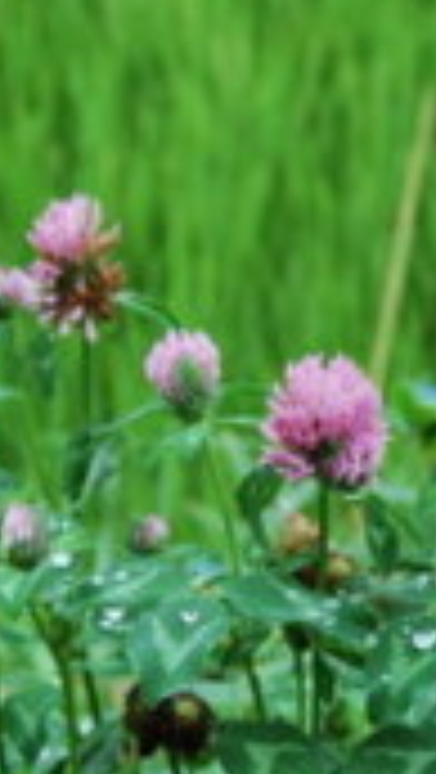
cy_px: 466
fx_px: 2613
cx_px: 449
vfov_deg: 16.8
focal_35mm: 127
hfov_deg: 9.5
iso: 200
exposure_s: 1/125
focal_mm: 31
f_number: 5.6
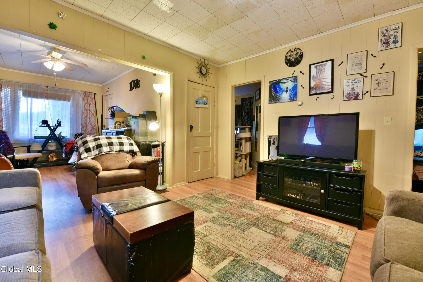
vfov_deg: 81.3
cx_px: 212
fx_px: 165
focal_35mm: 14
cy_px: 141
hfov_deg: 104.2
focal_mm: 14
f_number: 11
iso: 800
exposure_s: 1/3
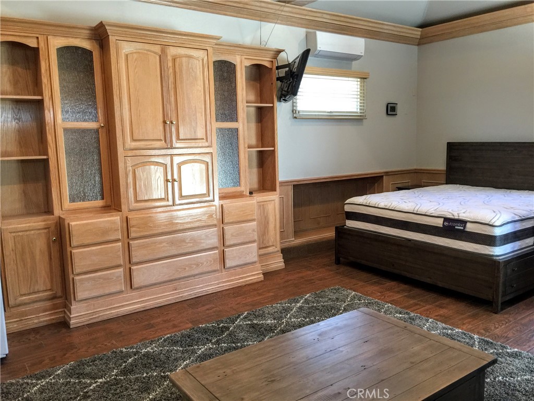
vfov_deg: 48.2
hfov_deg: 61.7
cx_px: 267
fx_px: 447
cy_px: 200
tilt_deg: -8.2
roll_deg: +0.5
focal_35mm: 29
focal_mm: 4.15
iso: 50
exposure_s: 1/15
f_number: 2.2
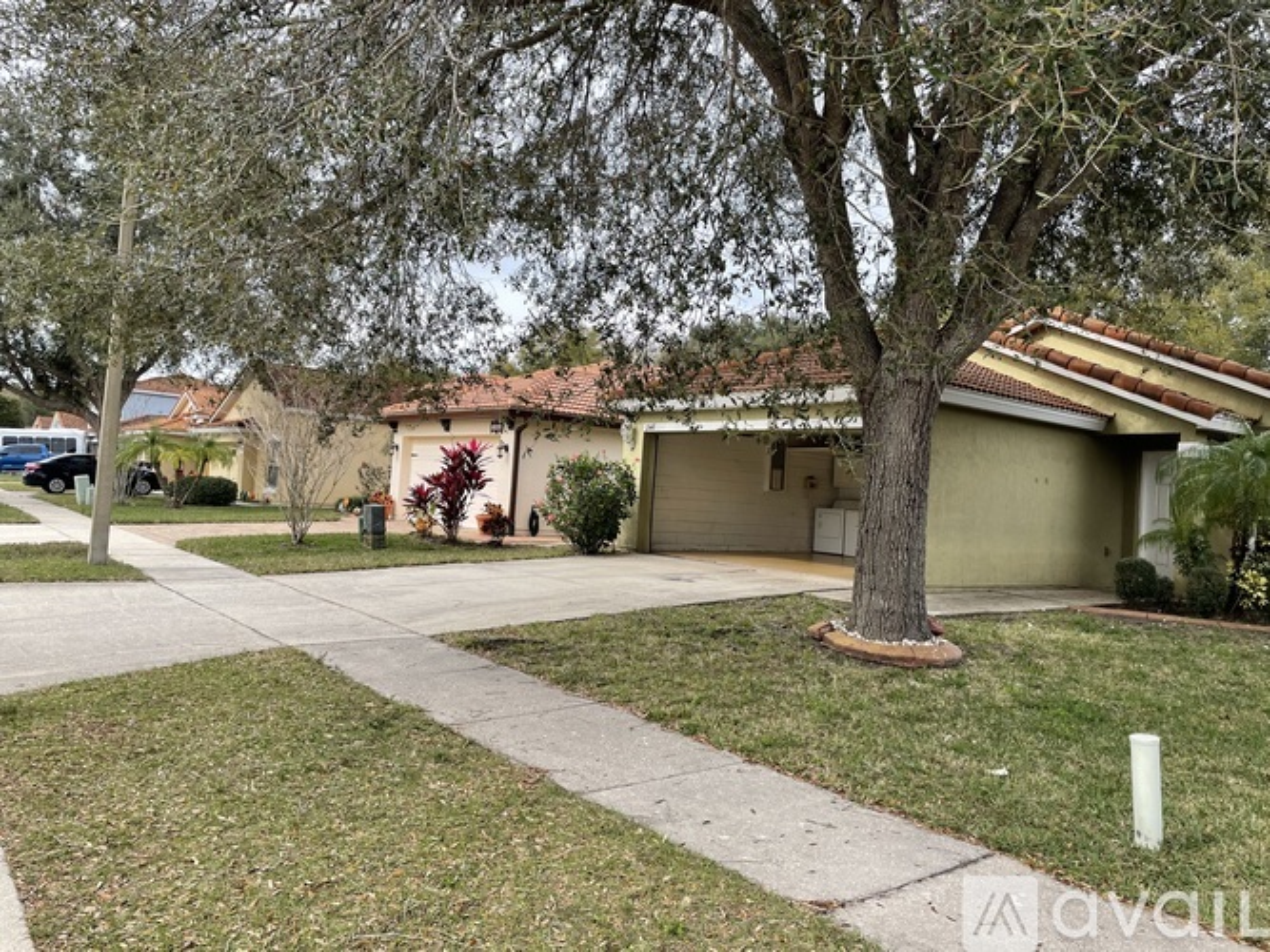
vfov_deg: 53.0
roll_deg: -3.2
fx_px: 954
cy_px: 476
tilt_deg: +2.8
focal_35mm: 26
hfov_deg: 67.3
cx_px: 635
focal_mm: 4.2
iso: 32
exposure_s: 1/1304
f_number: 1.6
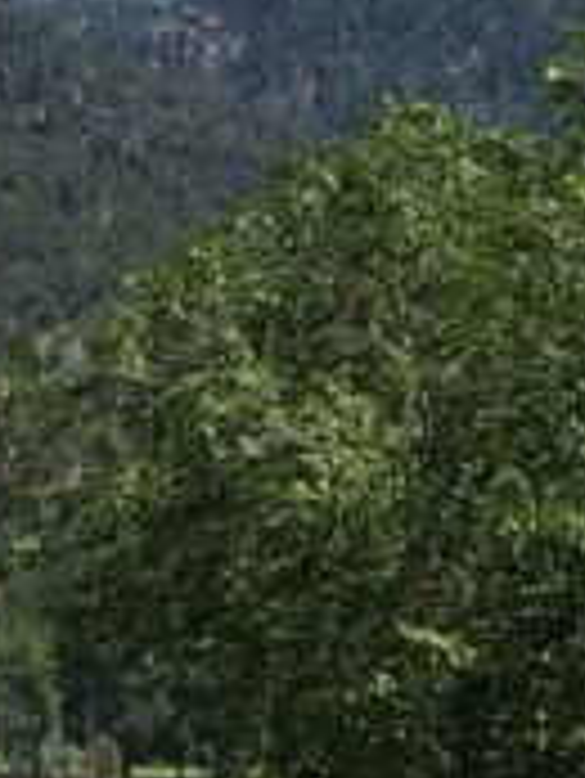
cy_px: 2237
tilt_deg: -12.7
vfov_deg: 7.7
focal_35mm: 229
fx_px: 5154
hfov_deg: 6.4
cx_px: -207
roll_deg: +1.6
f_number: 2.2
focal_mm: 4.15
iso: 32
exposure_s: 1/1520
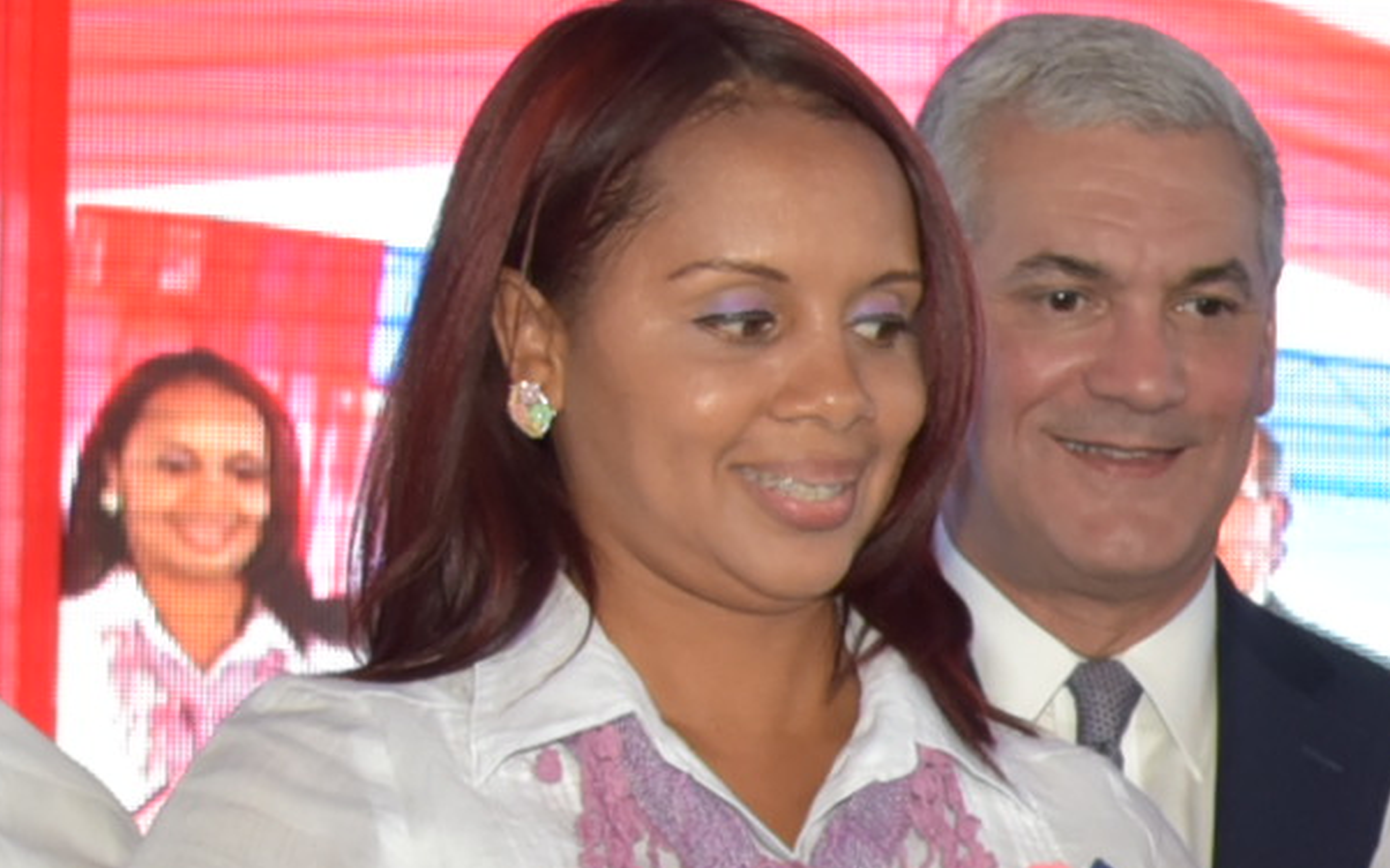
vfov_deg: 6.1
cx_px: 2718
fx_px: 8029
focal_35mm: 212
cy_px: 1558
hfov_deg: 9.3
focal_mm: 34
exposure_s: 1/160
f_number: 7.1
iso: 1000
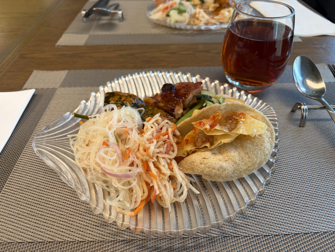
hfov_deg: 67.3
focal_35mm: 26
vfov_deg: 53.1
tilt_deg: -40.9
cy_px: 126
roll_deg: +0.4
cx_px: 168
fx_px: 252
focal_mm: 5.96
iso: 125
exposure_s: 1/100
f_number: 1.6
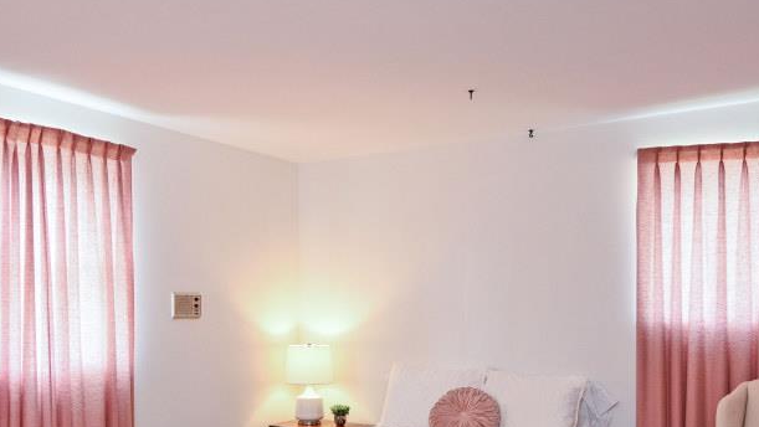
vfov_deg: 32.4
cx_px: 307
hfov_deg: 54.9
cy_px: 307
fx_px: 725
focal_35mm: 36
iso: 560
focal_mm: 14
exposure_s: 1/60
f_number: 4
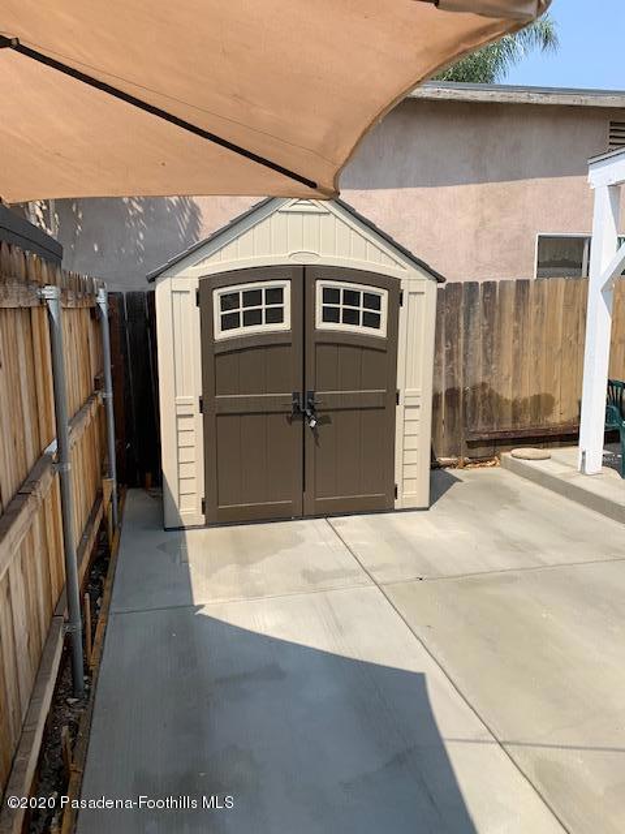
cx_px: 312
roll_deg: -2.7
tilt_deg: -6.0
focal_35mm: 26
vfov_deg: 67.3
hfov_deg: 53.1
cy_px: 417
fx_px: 626
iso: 25
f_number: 1.8
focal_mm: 4.25
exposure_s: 1/1634
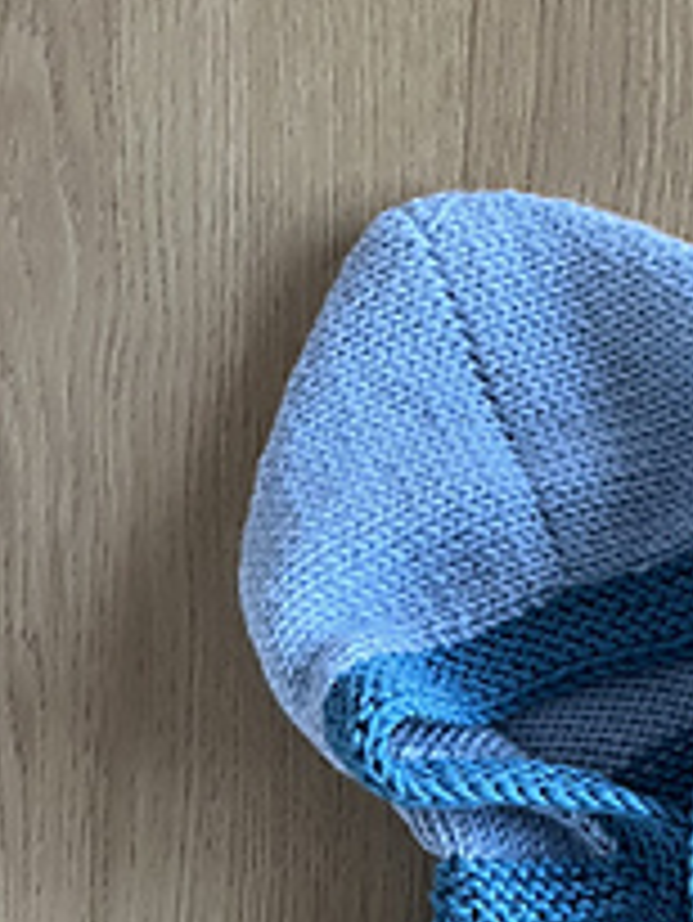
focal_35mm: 81
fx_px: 2160
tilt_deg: -87.4
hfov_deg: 17.1
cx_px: 904
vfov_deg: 22.3
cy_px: 1106
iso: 400
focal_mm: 5.1
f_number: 1.6
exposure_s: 1/60
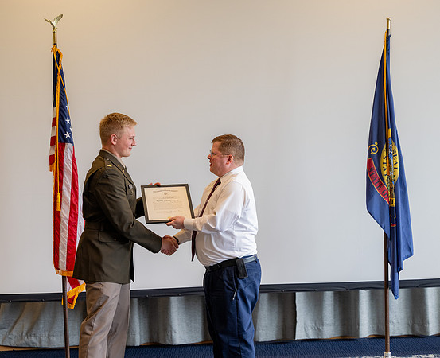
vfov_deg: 18.6
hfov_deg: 22.8
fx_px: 1091
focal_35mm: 83
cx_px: 232
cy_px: 171
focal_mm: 70
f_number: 2.8
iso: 500
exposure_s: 1/200
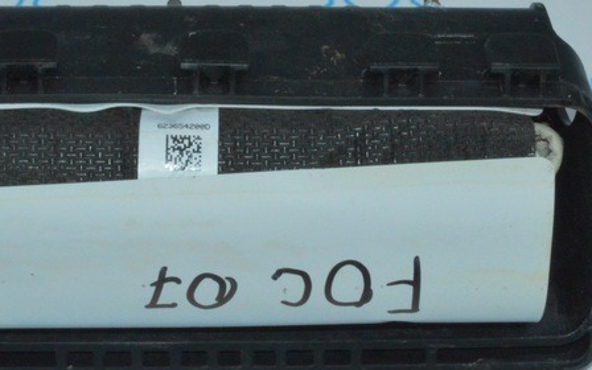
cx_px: 226
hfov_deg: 19.2
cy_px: 113
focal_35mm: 108
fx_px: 1745
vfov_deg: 12.1
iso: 3600
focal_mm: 31
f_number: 29
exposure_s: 1/50
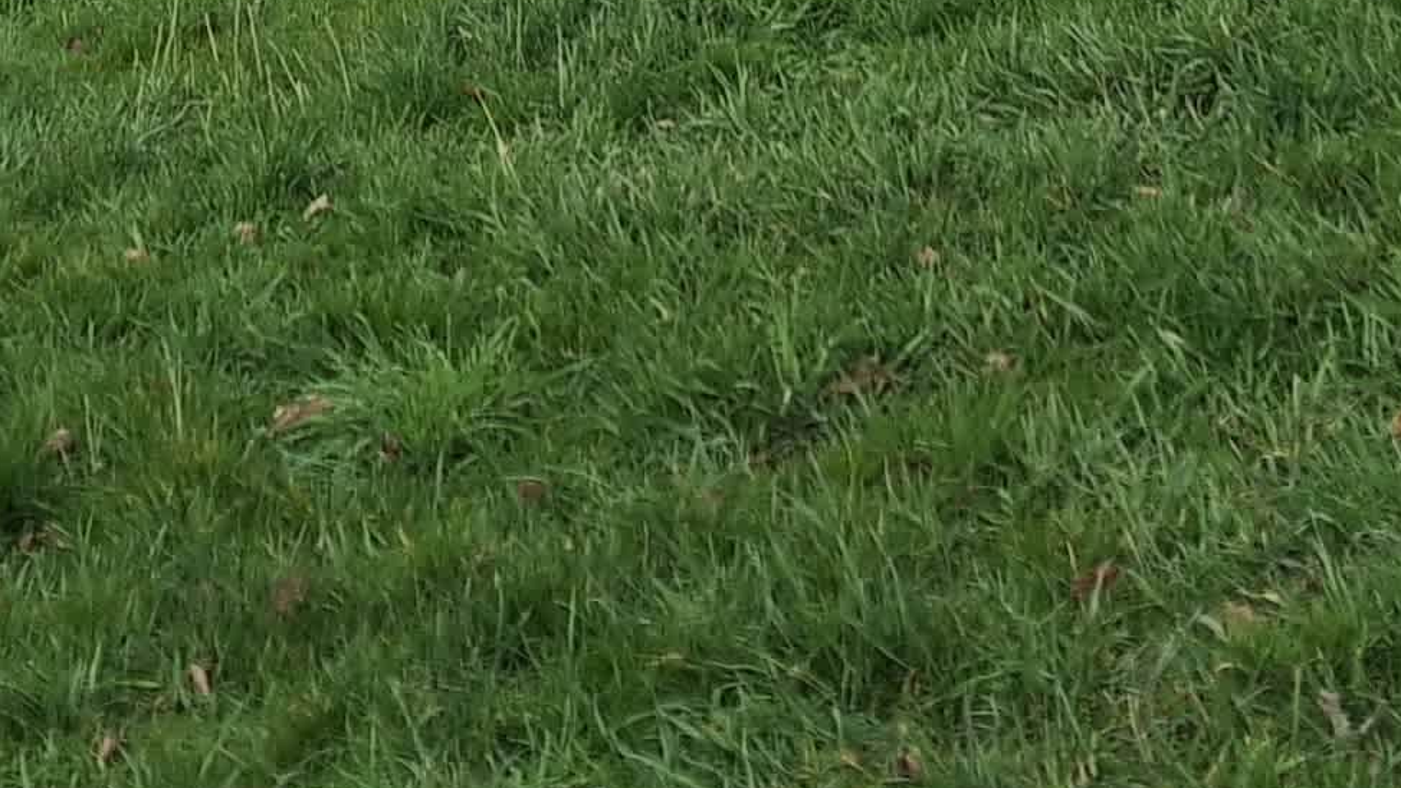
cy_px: -1087
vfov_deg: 10.1
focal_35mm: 105
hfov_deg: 20.3
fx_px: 3901
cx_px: 529
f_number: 1.8
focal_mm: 5.5
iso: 40
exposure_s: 1/2538
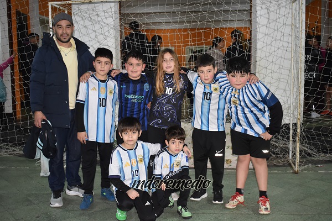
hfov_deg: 49.6
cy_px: 110
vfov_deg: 34.2
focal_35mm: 39
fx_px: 360
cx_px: 166
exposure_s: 1/60
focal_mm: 26
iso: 1250
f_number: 4
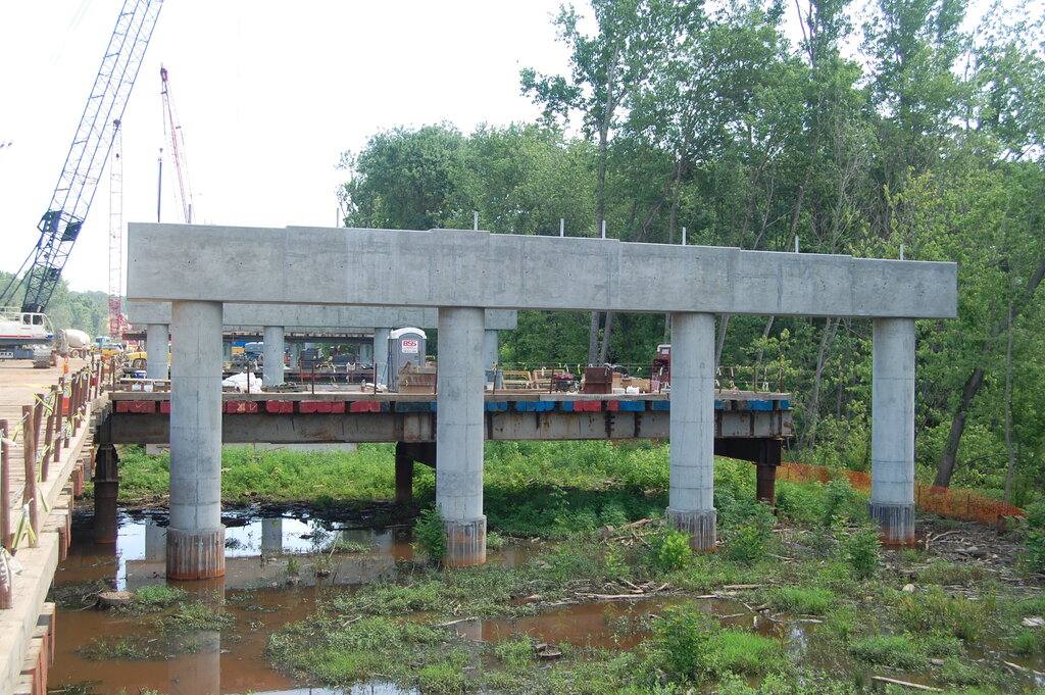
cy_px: 348
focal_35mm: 39
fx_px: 1131
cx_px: 522
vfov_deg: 34.2
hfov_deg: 49.6
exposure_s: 1/160
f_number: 6.3
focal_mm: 26
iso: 200
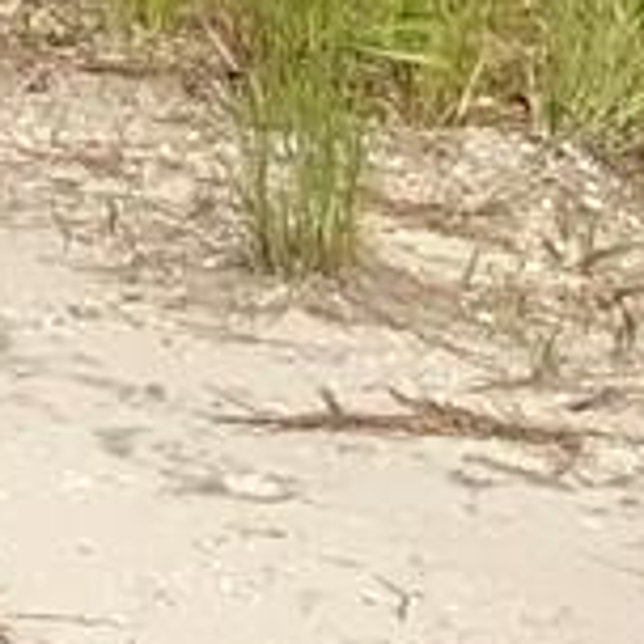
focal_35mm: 269
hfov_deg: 6.1
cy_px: -1428
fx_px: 5662
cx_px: -1068
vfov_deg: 5.9
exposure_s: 1/2427
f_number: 1.8
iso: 20
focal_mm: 3
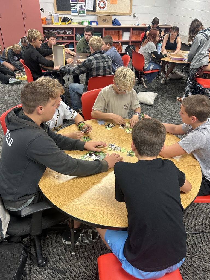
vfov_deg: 67.3
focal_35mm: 26
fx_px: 210
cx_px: 105
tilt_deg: -34.4
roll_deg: -3.5
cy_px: 140
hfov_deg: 53.1
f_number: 1.5
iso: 125
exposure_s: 1/60
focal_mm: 5.7
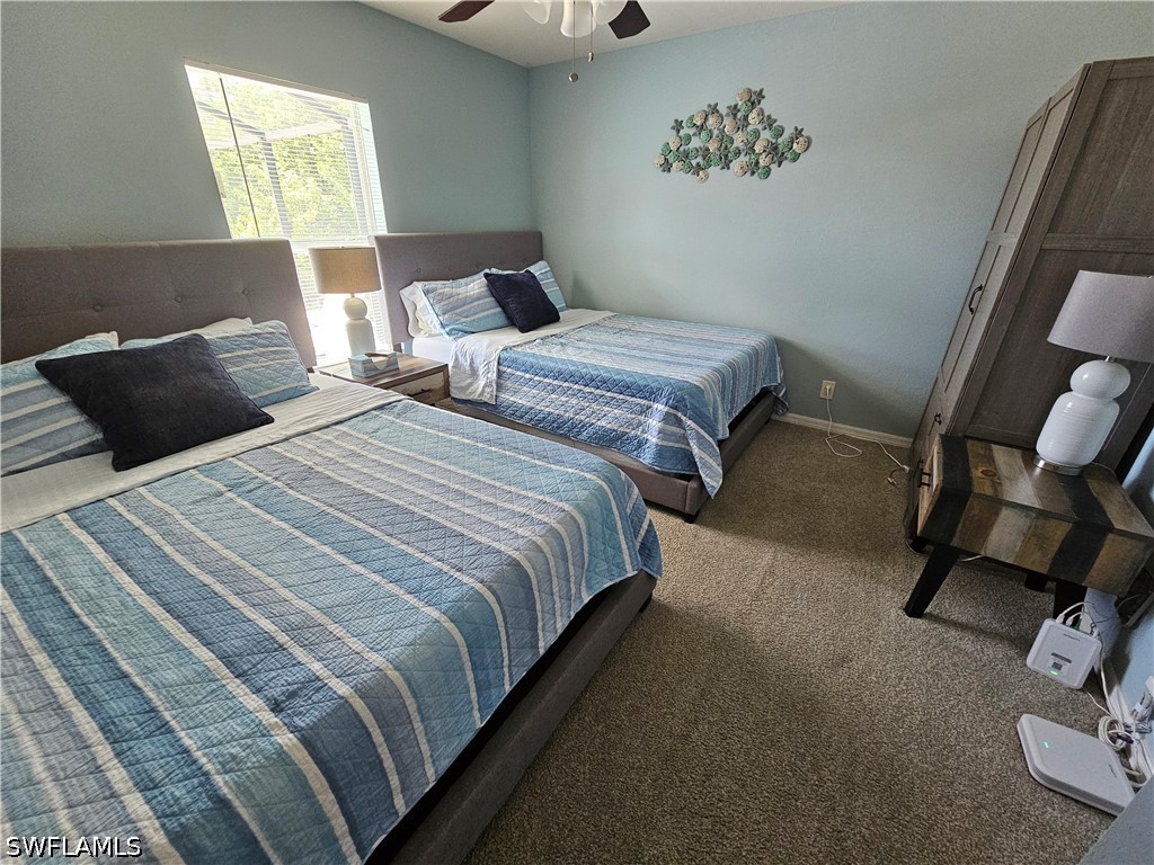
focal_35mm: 13
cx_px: 577
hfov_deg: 106.2
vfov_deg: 89.9
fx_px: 433
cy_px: 432
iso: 400
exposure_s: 1/60
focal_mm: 2.2
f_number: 2.2
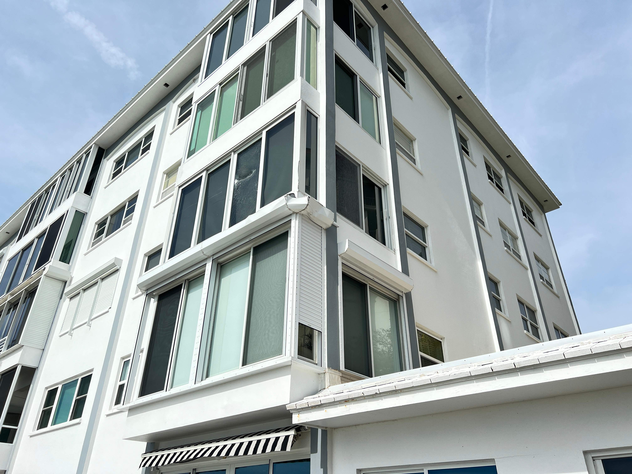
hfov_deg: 67.3
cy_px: 237
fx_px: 475
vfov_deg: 53.1
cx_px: 316
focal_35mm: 26
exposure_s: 1/5076
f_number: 1.5
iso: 50
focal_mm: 5.7
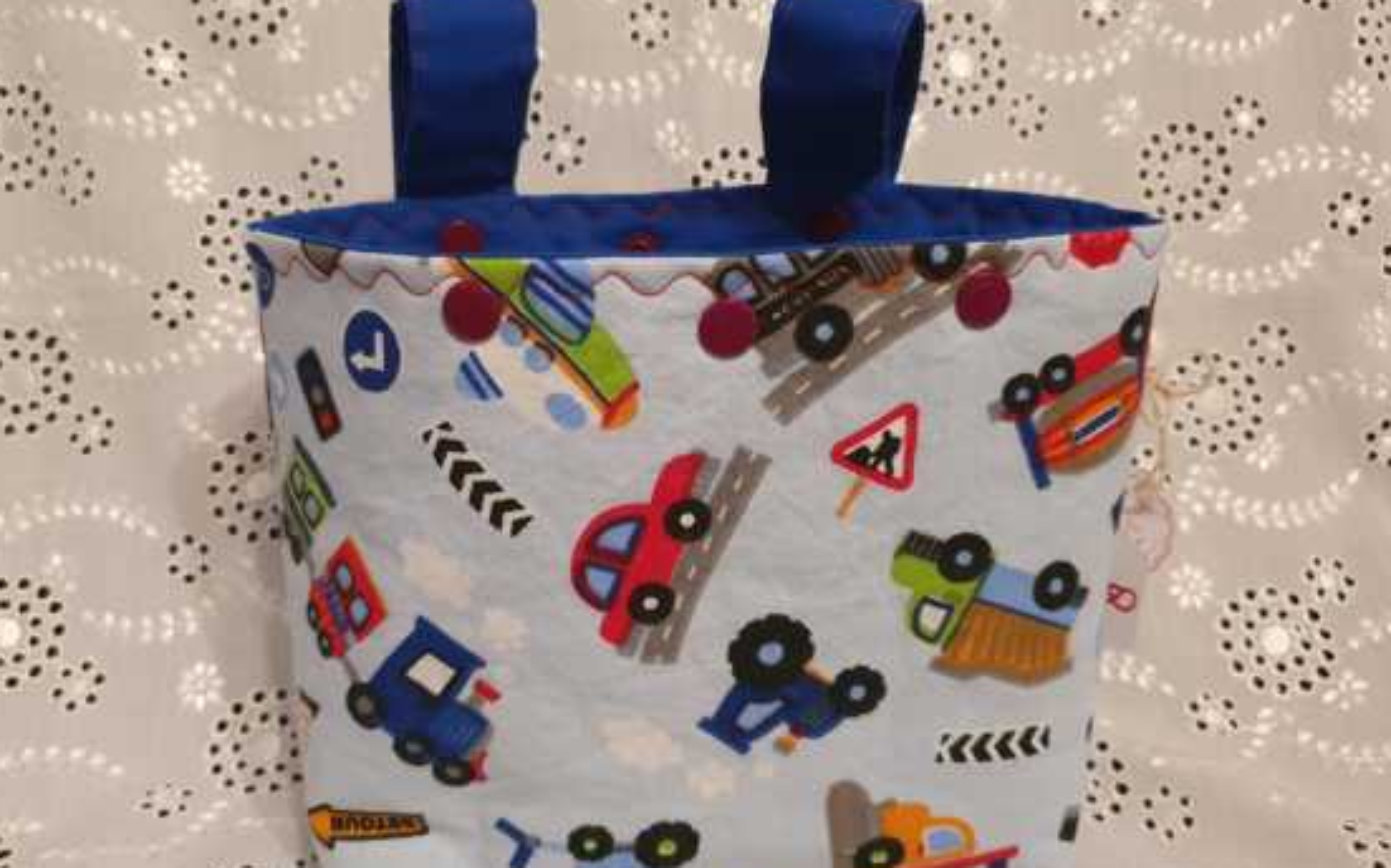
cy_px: 414
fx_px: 1213
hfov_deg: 59.7
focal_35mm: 32
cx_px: 672
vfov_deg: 39.4
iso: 400
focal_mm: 4.32
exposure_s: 1/50
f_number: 1.5
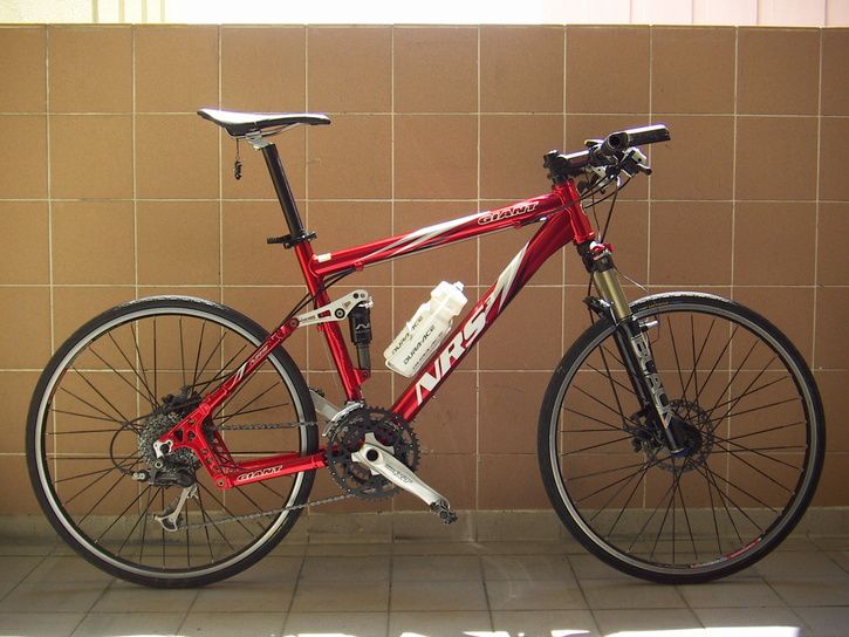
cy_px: 318
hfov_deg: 36.2
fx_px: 1300
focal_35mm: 53
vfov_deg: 27.5
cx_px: 424
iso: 50
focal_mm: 7
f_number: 3.2
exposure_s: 1/200
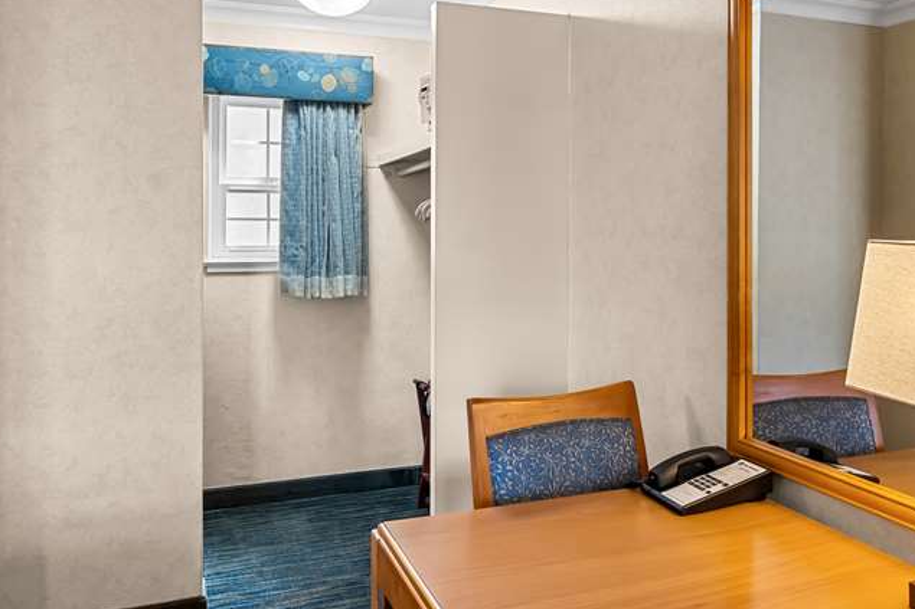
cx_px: 460
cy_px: 227
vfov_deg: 44.6
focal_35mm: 29
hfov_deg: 63.7
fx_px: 737
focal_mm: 12
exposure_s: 1/4
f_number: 8
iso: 320
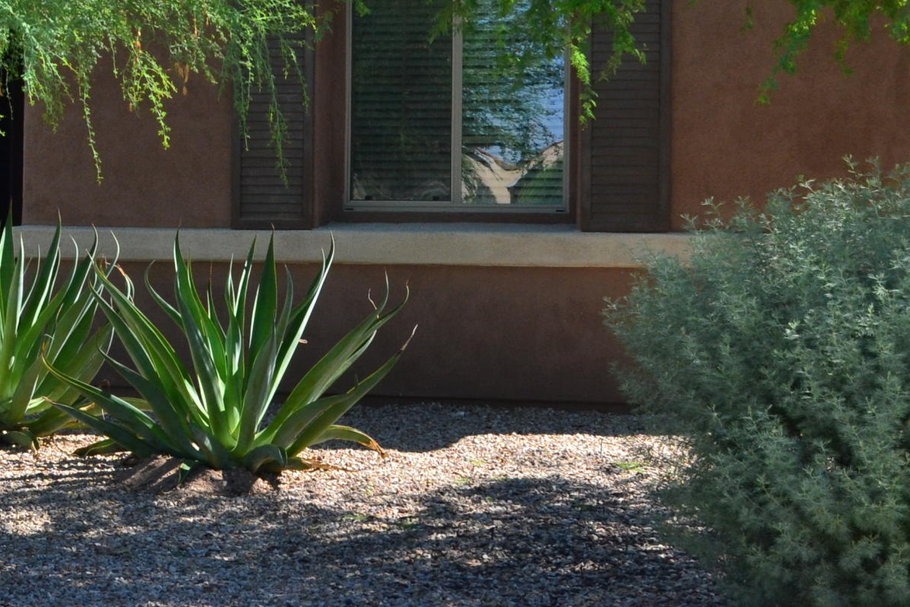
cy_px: 188
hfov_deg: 18.2
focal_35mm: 108
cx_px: -72
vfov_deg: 12.6
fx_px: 2736
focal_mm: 29
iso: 400
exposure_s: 1/320
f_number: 10
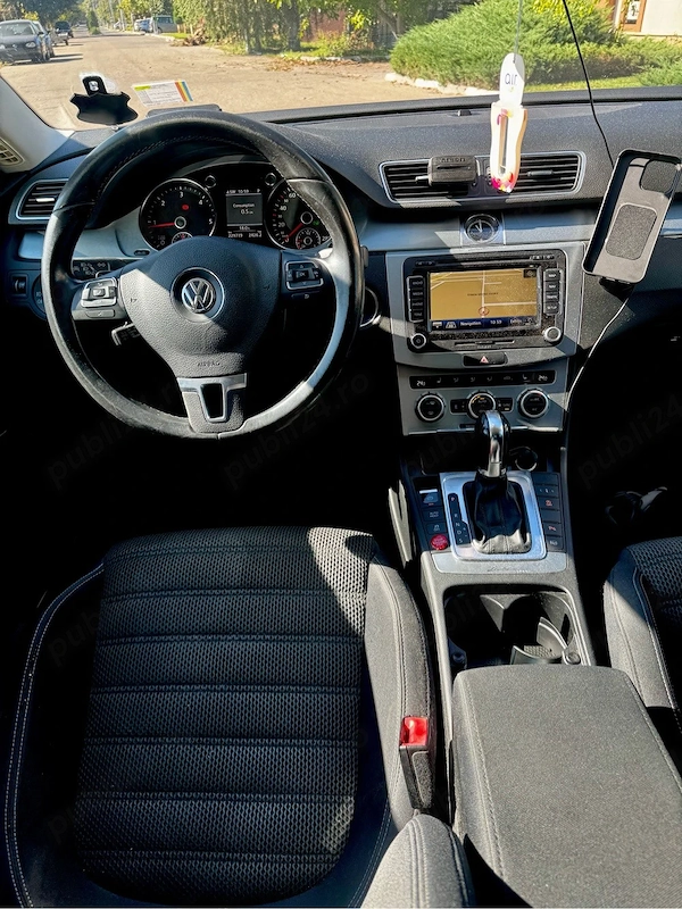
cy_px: 454
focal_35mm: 24
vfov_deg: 71.6
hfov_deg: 56.8
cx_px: 341
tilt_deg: -34.4
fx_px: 630
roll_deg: +2.5
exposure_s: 1/194
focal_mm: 6.76
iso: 64
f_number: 1.78
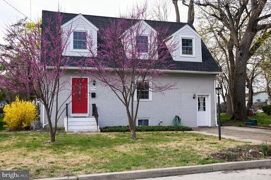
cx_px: 136
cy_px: 90
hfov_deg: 48.5
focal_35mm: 40
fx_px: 301
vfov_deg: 33.4
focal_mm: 27
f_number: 3.8
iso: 64
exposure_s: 1/160
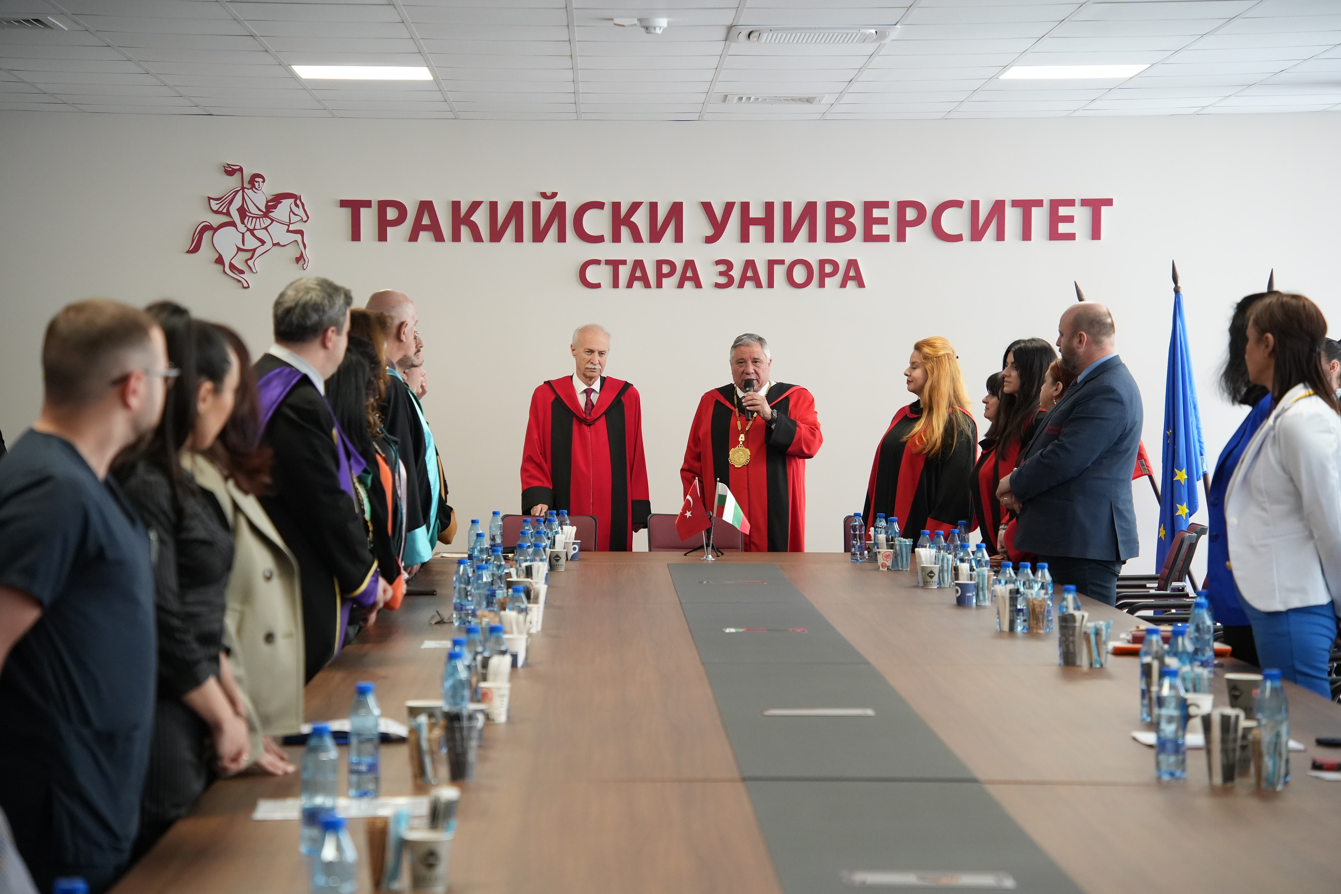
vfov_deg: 14.4
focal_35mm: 95
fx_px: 3538
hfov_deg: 21.5
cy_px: 447
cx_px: 670
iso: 3200
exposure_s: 1/160
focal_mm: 95
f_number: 4.5
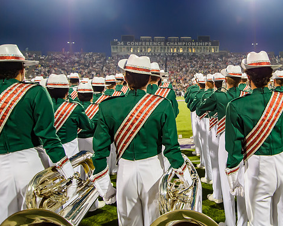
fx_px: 302
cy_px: 96
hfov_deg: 48.4
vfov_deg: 41.1
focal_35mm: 36
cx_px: 212
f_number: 7.1
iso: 5000
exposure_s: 1/250
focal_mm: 24
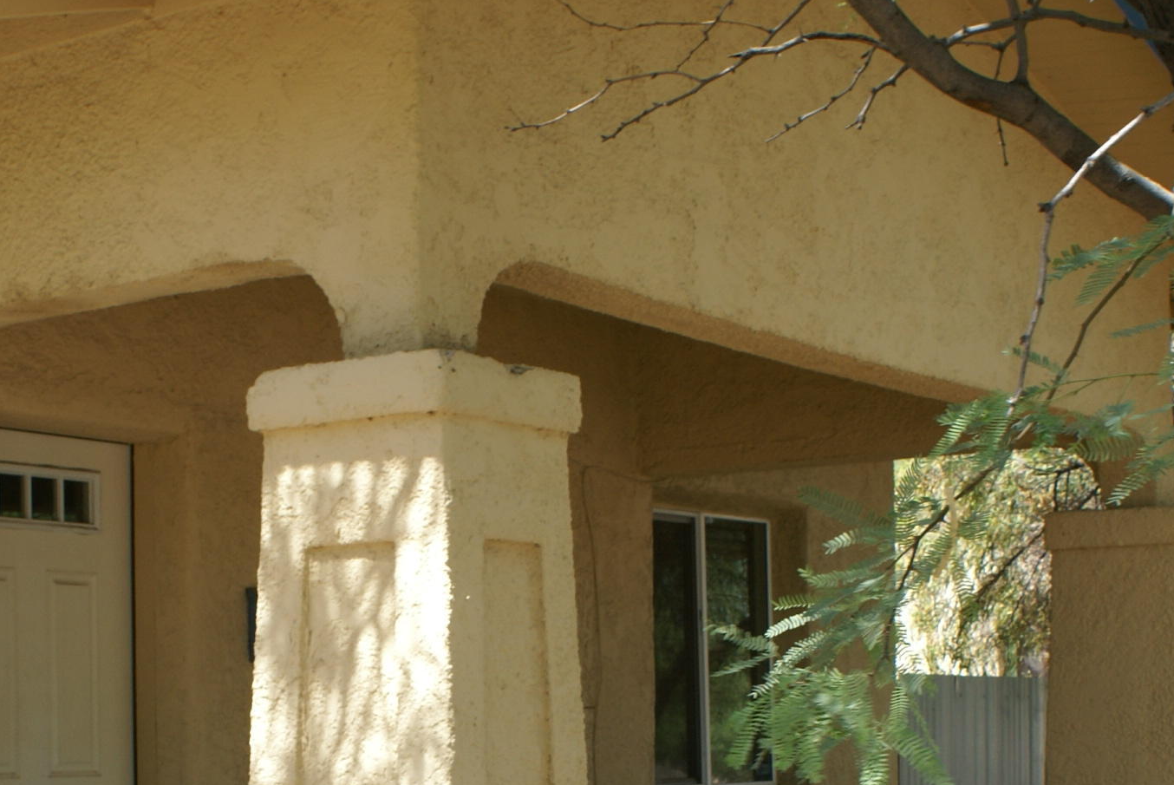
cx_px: 394
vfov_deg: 17.5
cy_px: 725
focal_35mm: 77
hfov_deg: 26.2
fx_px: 2513
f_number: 9
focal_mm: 24
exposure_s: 1/80
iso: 100
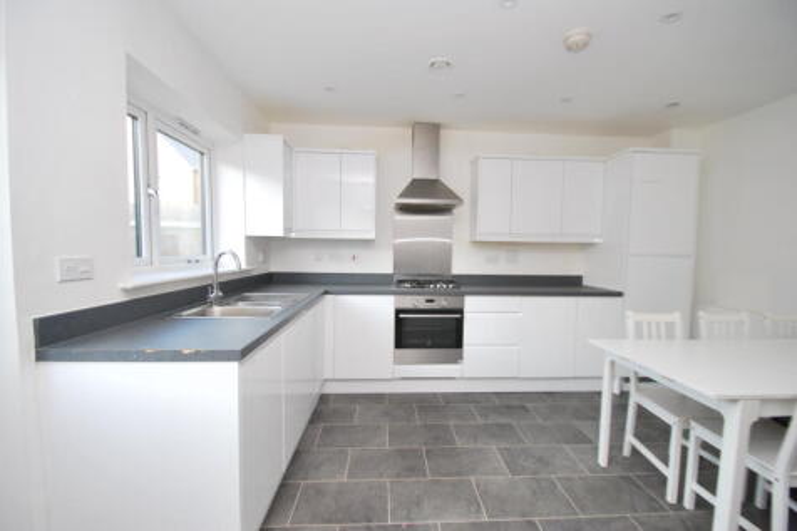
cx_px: 398
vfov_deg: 77.3
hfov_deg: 100.4
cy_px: 266
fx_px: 332
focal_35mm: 15
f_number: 4
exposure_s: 1/60
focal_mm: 10
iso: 200
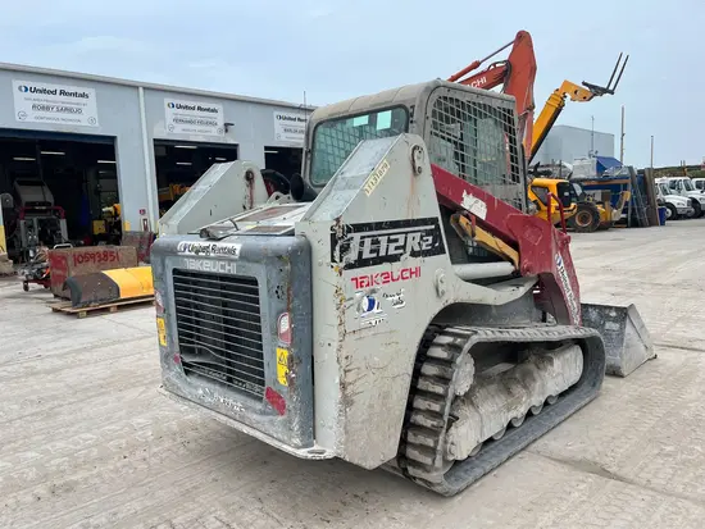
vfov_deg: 53.1
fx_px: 530
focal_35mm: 26
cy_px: 264
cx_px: 352
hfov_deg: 67.3
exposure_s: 1/1992
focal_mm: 5.1
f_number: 1.6
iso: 50
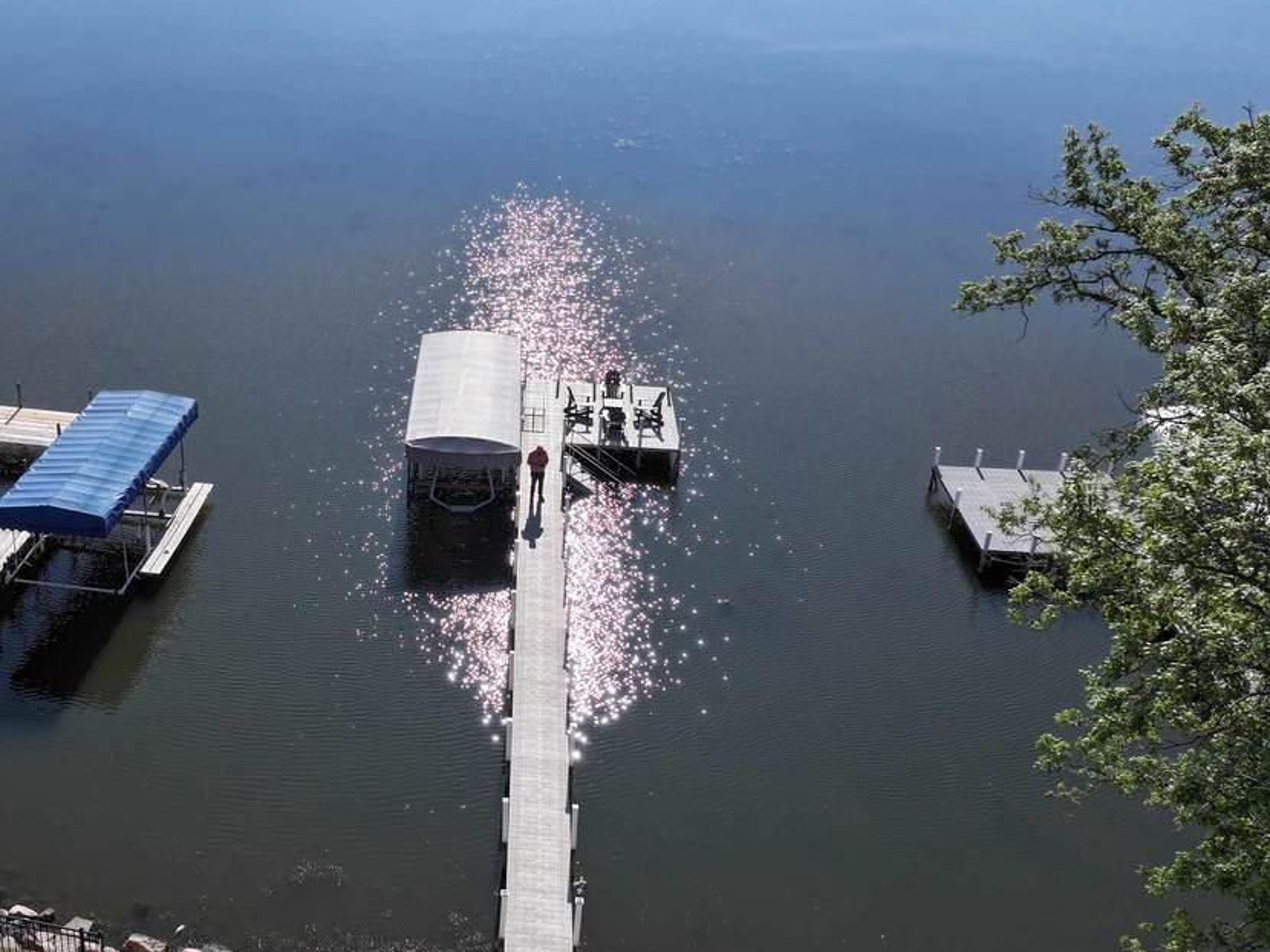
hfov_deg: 48.8
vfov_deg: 38.5
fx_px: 1357
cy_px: 383
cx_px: 367
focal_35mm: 37
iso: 130
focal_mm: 12.29
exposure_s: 1/3200
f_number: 2.8
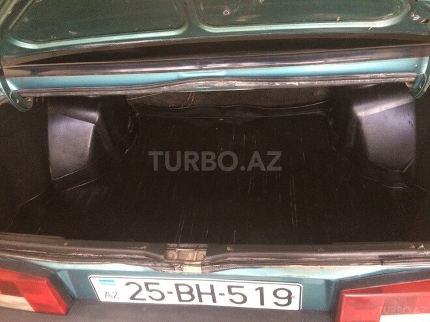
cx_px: 215
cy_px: 161
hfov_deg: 61.7
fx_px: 360
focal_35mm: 29
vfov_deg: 48.2
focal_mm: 4.15
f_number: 2.2
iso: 320
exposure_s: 1/20
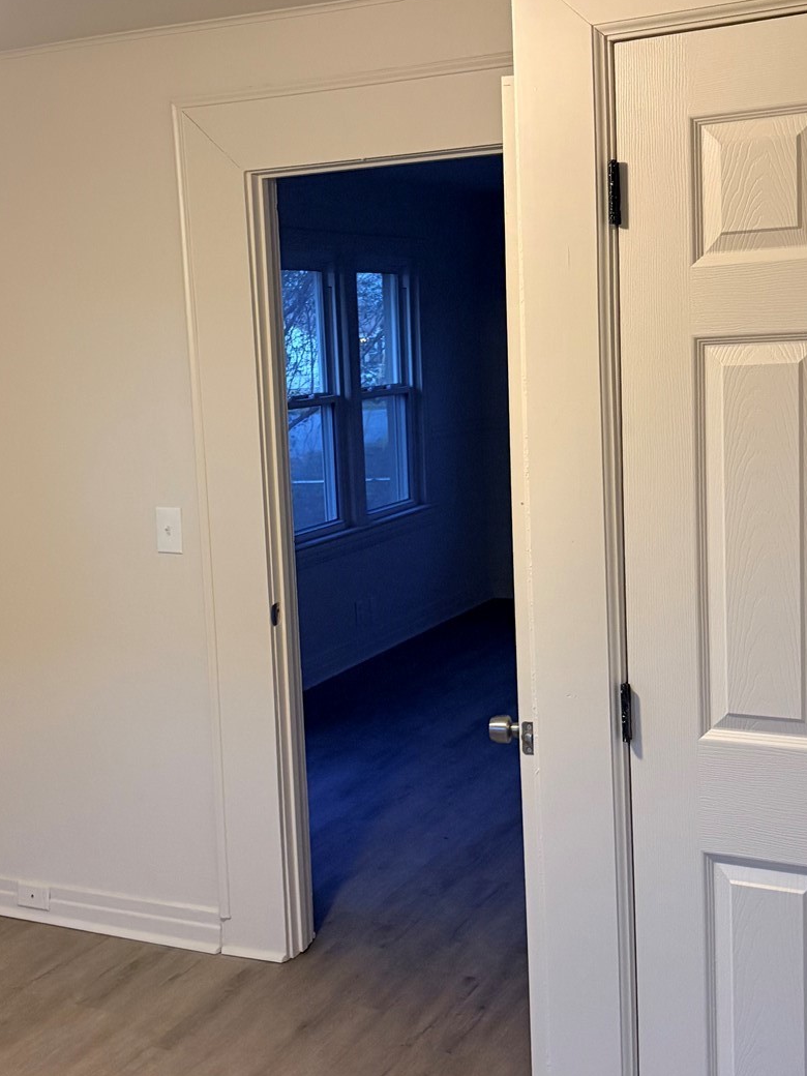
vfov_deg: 39.7
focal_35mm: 48
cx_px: 324
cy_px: 549
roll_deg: +2.7
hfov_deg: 30.2
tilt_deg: -6.6
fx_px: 1492
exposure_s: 1/60
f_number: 1.6
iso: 400
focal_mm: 5.96
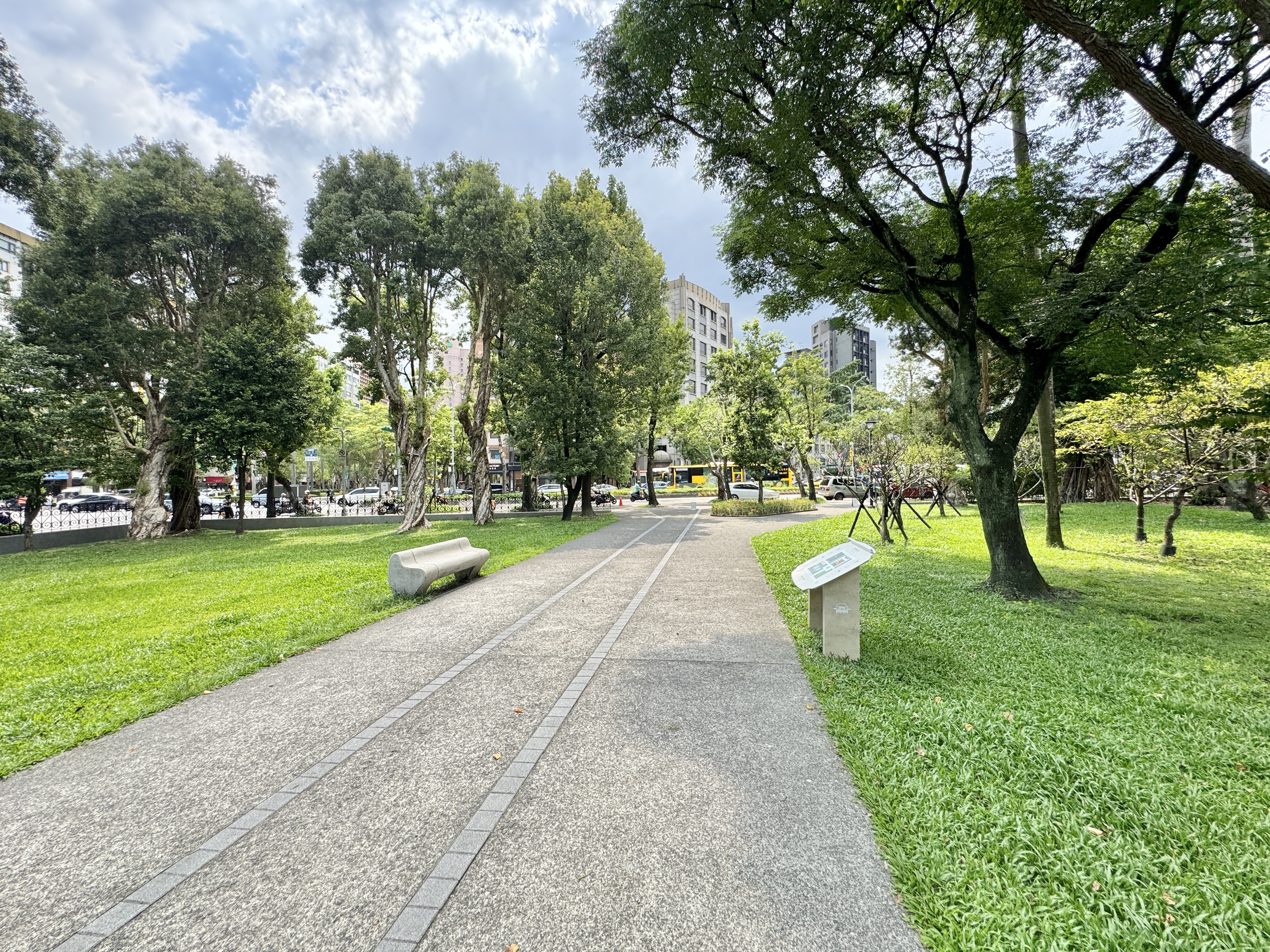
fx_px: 514
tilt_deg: +0.3
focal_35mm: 14
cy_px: 476
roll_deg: +0.8
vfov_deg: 85.7
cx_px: 635
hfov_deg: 102.1
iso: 40
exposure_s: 1/596
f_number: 2.2
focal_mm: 2.22
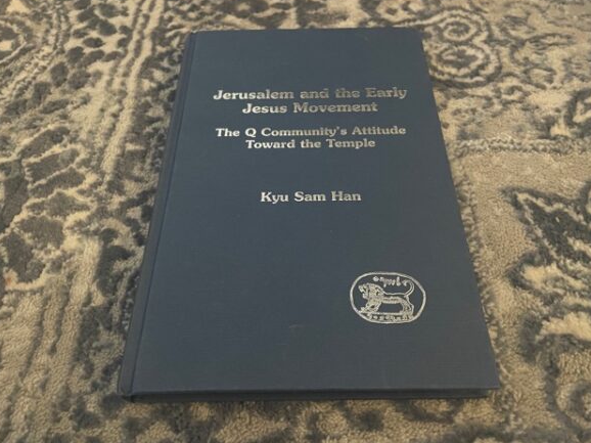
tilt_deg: -57.5
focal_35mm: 27
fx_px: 461
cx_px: 302
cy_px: 215
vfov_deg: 51.3
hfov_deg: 65.3
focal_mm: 4.2
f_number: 1.6
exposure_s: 1/30
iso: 1000
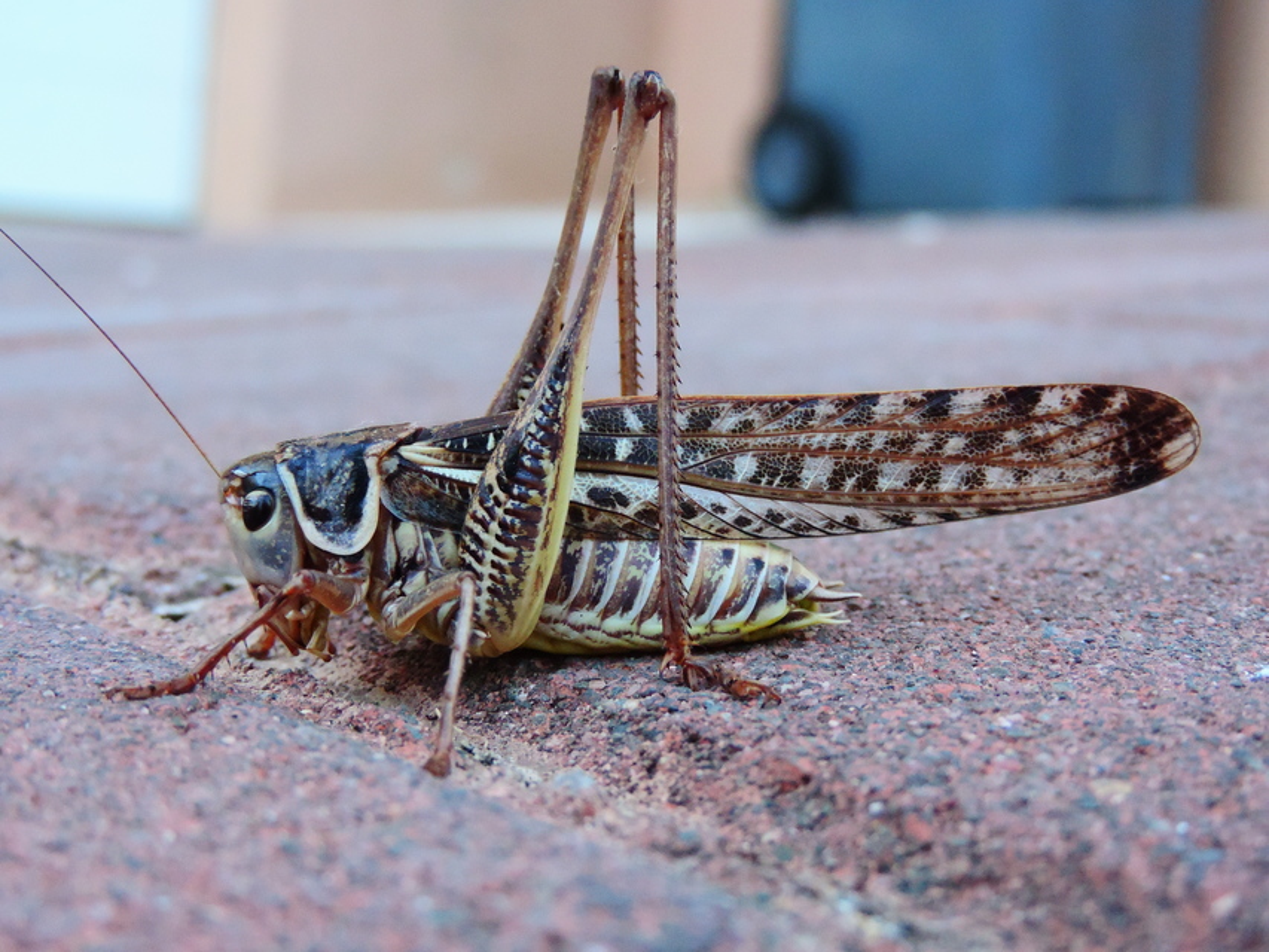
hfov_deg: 32.2
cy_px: 476
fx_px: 2200
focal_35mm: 60
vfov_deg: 24.4
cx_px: 634
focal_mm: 10.7
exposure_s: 1/13
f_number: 3.7
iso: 800
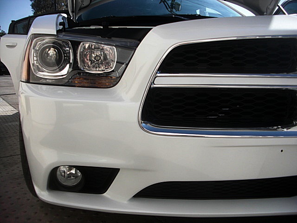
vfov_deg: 39.7
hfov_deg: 51.4
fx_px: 309
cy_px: 112
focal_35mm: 36
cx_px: 148
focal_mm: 6.3
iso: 50
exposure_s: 1/800
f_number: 2.8
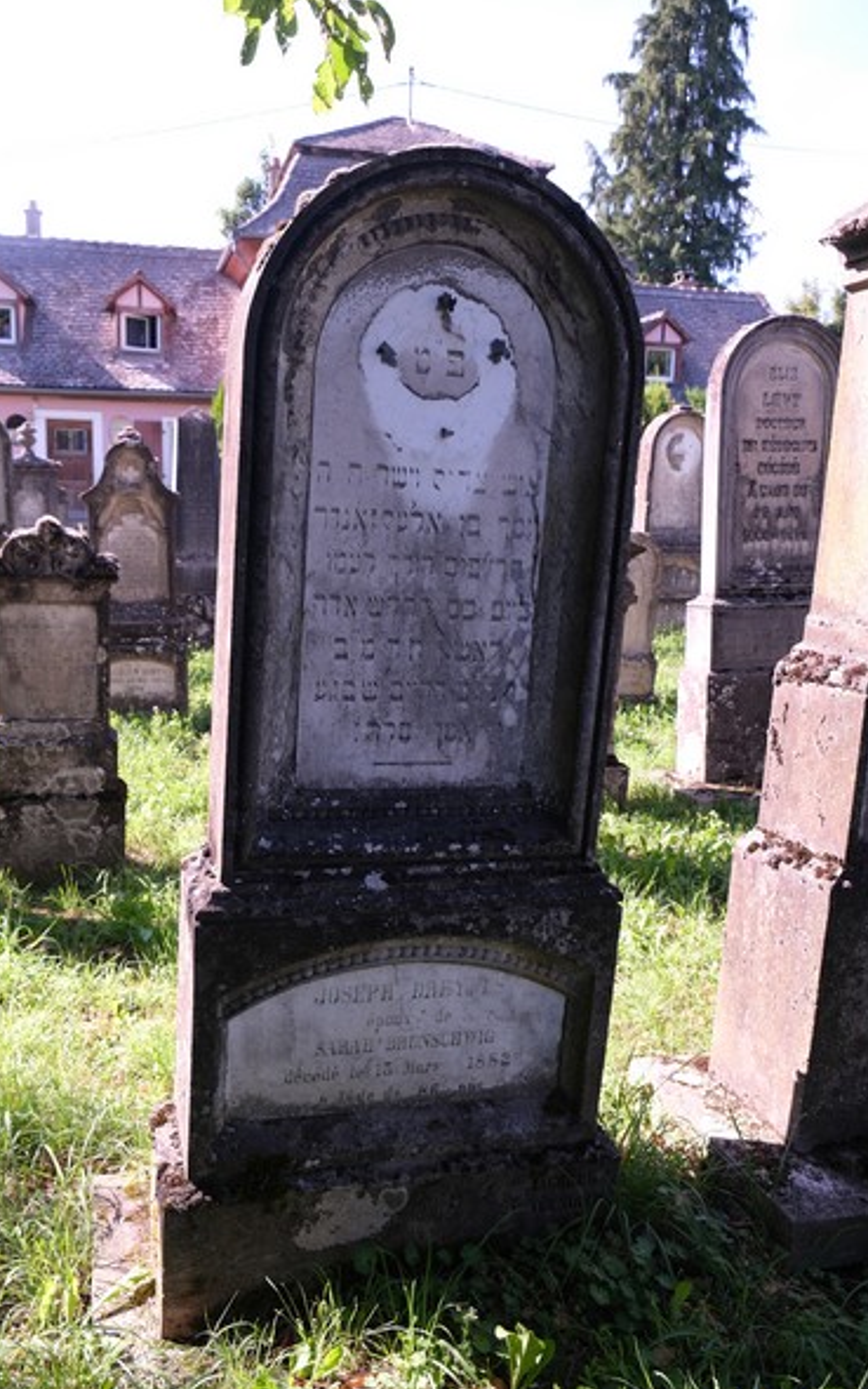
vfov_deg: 66.5
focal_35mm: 28
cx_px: 407
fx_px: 1059
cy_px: 699
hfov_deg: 44.5
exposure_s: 1/140
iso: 160
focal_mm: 18
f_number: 4.5
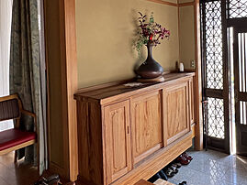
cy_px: 45
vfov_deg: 46.4
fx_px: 207
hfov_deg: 58.2
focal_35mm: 29
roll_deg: +1.5
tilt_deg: -1.2
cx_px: 187
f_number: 1.8
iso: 80
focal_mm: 1.57
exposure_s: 1/99
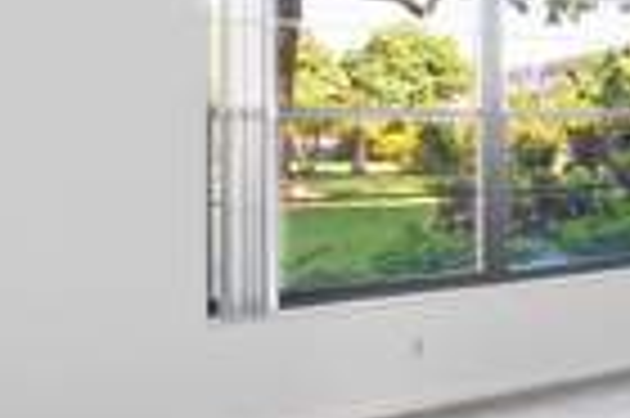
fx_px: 961
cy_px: 108
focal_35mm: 55
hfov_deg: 28.5
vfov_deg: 24.3
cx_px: 855
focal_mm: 16
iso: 2000
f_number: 8
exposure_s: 1/13
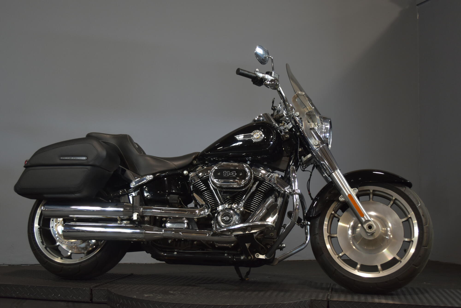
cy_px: 154
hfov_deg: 43.6
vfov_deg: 29.9
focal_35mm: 45
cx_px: 230
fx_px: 576
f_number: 4.5
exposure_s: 1/30
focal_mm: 30
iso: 640
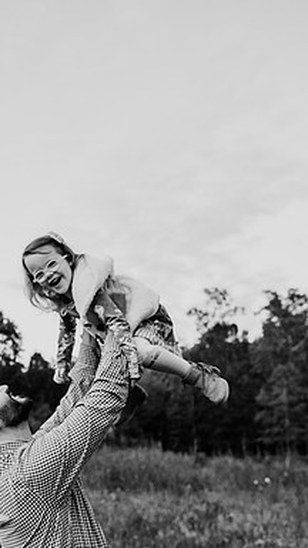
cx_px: 83
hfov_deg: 30.7
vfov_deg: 52.8
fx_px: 552
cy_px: 273
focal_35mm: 38
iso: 500
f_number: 2.8
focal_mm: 24
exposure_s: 1/250
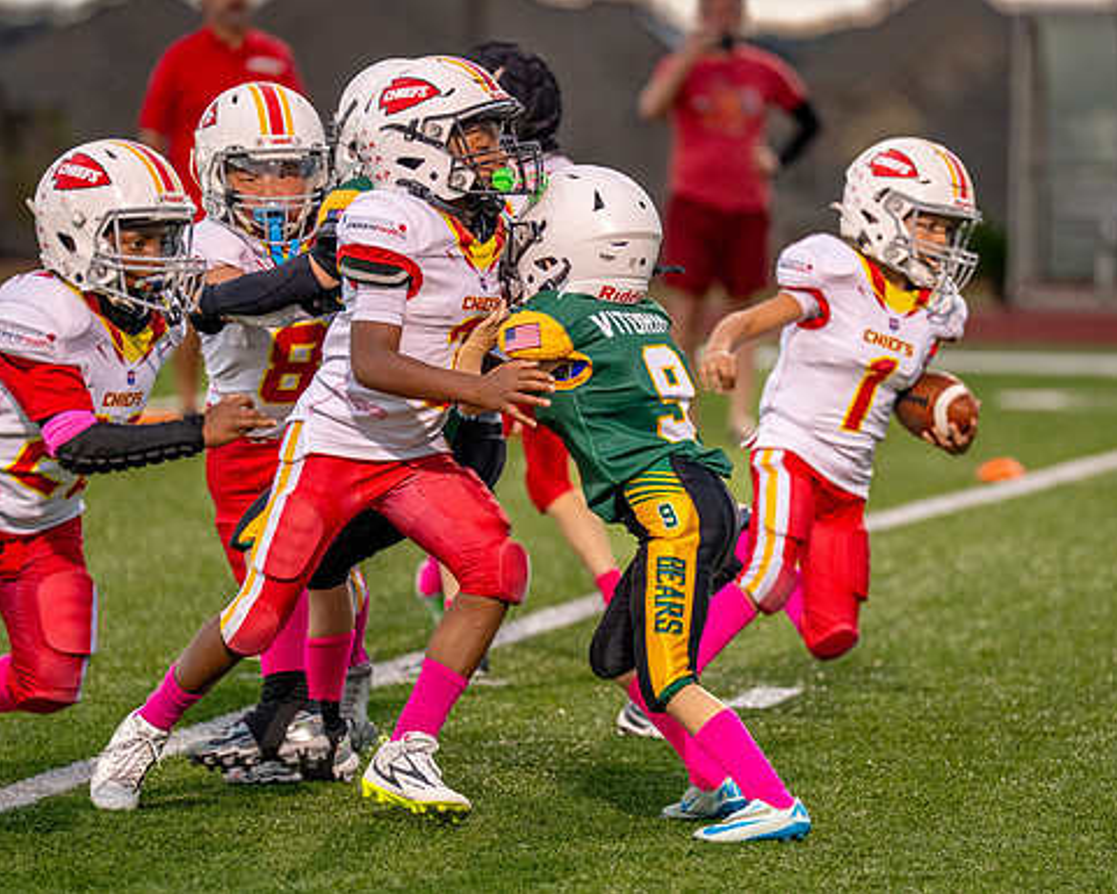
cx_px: 573
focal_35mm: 290
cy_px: 502
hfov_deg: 6.7
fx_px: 9589
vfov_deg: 5.3
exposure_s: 1/1000
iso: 1600
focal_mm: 200
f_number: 2.8
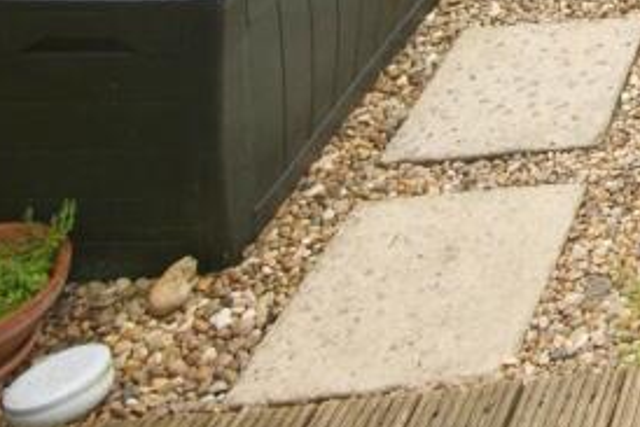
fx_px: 996
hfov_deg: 23.1
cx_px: 1095
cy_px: -331
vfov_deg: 18.9
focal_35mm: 56
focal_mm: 10
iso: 100
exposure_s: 1/160
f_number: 5.6
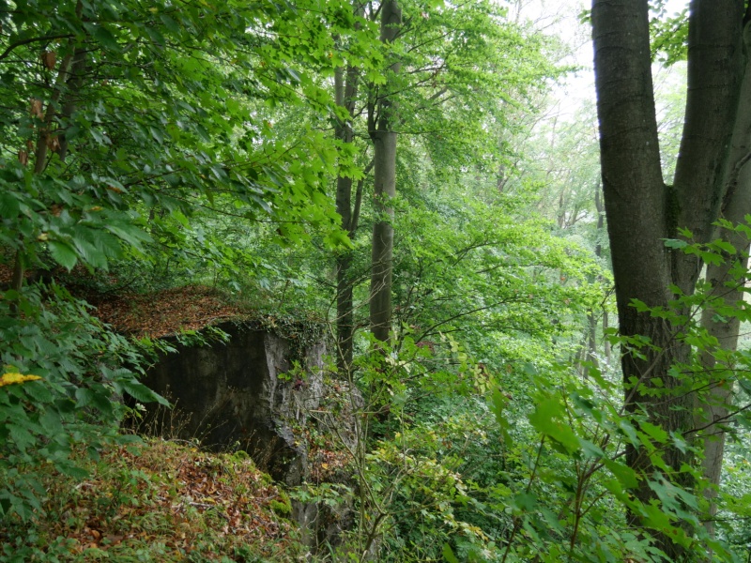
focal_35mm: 28
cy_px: 282
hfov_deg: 63.4
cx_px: 376
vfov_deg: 49.7
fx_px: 607
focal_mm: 14
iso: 250
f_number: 3.5
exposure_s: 1/60
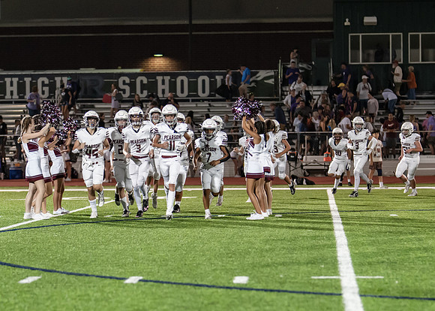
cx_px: 149
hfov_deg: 14.3
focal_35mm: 140
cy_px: 206
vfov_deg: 10.2
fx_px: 1735
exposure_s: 1/1000
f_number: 1.2
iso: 1600
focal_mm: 50
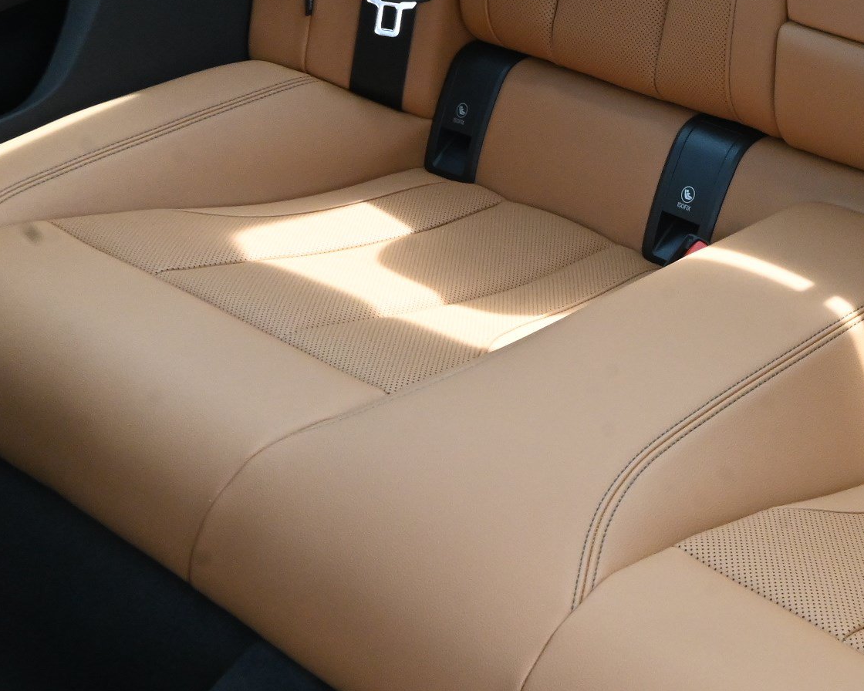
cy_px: 149
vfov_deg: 23.9
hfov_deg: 28.4
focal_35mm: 63
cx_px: 836
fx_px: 1611
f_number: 18
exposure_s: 1/50
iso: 1600
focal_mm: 18
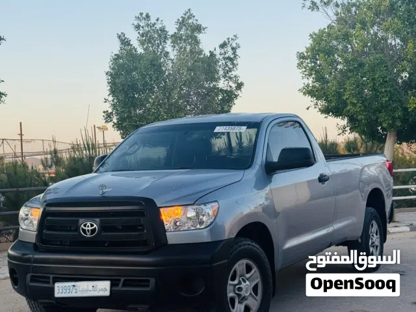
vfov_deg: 30.3
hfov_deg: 39.7
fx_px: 577
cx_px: 208
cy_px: 156
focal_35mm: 48
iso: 64
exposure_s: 1/645
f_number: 1.78
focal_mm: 6.76
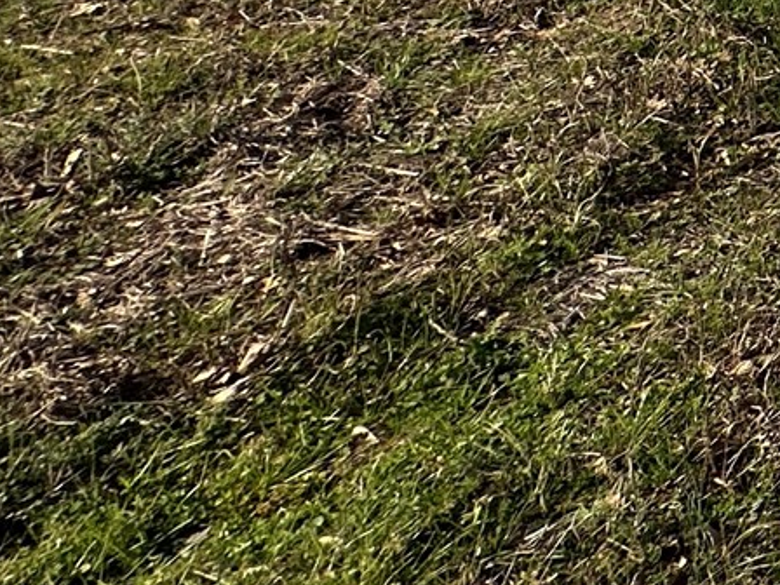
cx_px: 1708
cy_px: -505
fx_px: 1442
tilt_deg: +2.7
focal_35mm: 64
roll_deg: -0.9
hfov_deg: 17.1
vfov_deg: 17.8
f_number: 2.2
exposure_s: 1/1984
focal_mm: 2.22
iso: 50
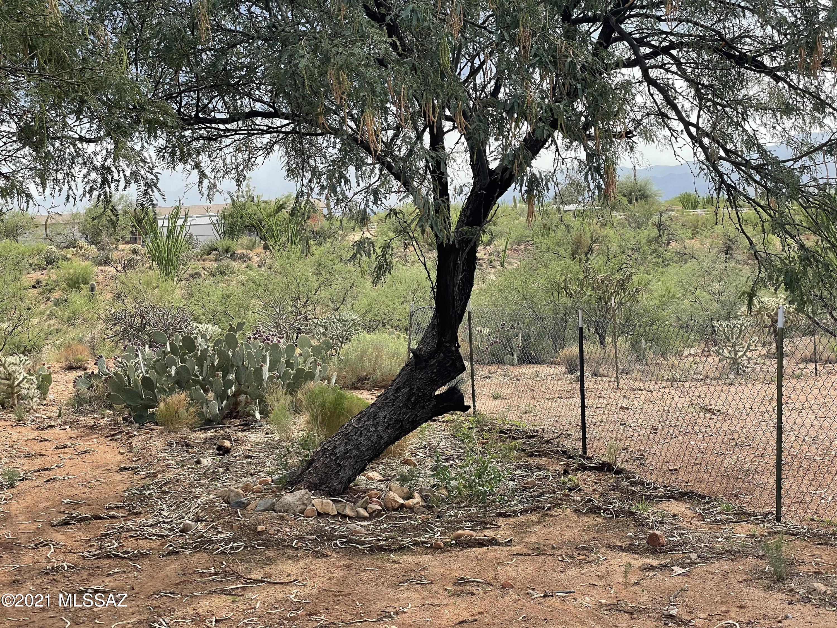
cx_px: 418
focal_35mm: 52
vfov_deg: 28.0
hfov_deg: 36.8
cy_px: 314
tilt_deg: -3.6
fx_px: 1257
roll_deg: +3.6
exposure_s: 1/716
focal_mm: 6
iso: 25
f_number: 2
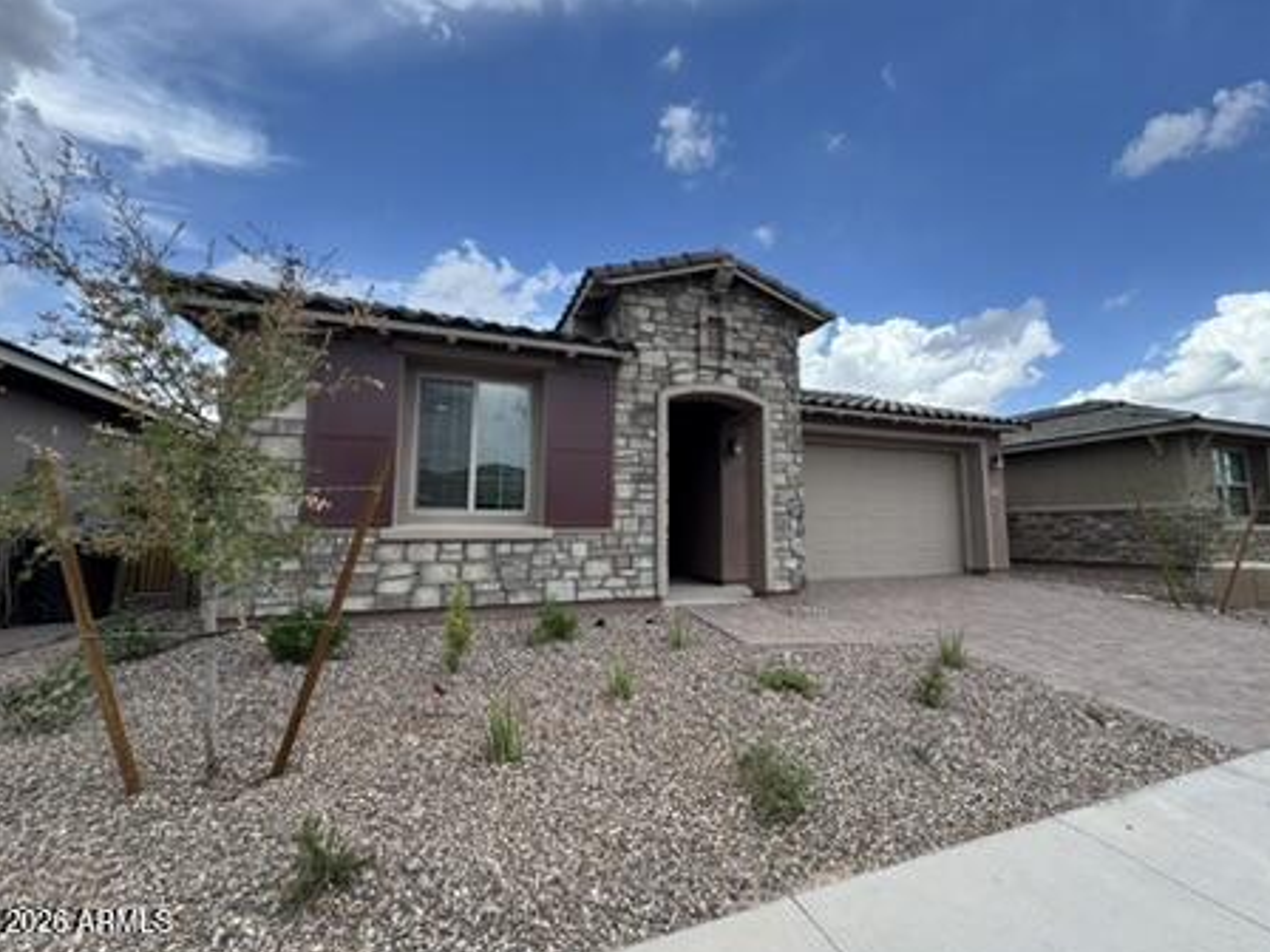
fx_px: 550
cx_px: 669
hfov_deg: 98.1
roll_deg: -0.3
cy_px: 459
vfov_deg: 81.7
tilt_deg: +6.3
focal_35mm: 15
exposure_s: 1/664
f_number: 2.2
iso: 40
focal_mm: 2.22
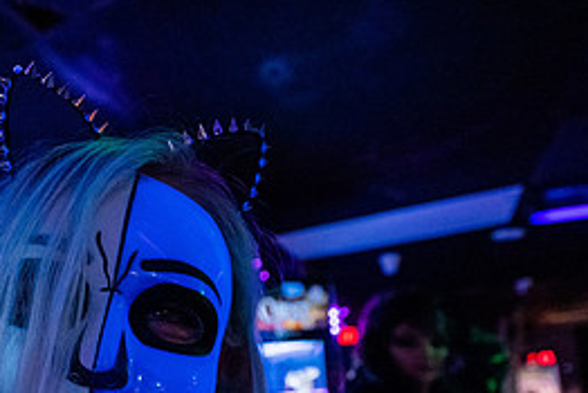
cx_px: 209
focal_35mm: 31
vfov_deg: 38.1
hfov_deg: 59.2
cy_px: 385
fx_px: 507
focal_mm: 14
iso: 3200
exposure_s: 1/200
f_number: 2.8
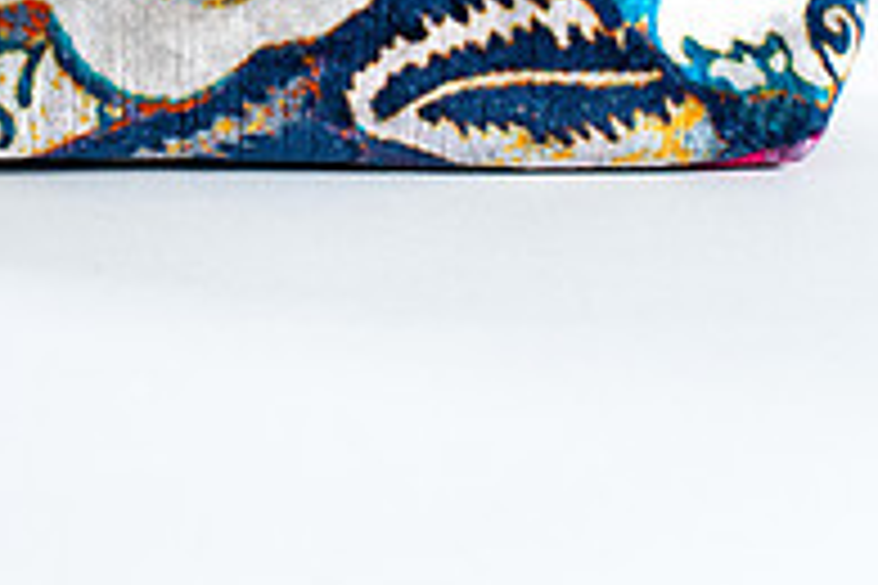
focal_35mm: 149
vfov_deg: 9.0
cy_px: -200
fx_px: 3634
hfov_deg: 13.7
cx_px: 104
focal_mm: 50
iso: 200
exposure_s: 1/200
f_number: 6.3
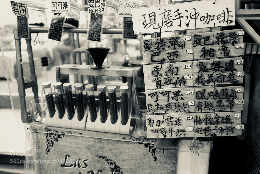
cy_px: 87
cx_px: 130
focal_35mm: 28
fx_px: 202
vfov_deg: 46.4
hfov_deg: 65.5
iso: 640
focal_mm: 28
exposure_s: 1/80
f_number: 1.7
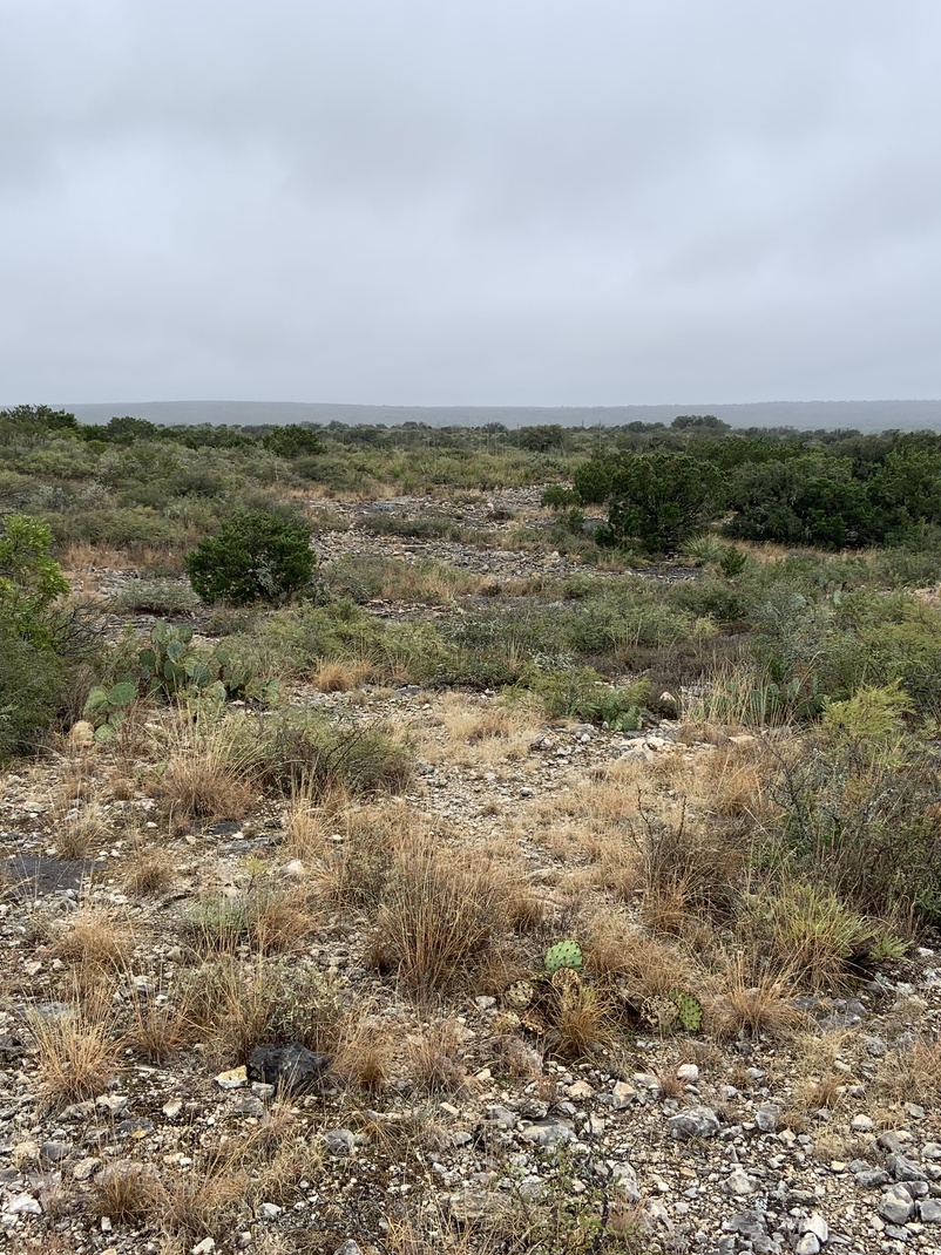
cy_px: 624
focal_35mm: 35
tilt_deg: -8.2
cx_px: 488
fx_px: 1269
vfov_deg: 52.6
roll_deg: +1.7
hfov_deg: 40.7
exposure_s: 1/651
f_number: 1.8
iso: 25
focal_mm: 4.25
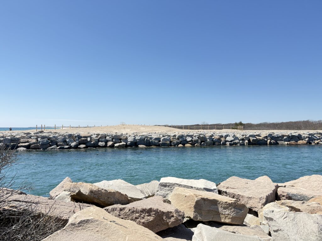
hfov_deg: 71.6
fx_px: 223
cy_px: 120
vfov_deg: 56.8
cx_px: 161
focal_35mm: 24
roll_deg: +0.4
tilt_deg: +1.8
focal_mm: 6.76
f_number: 1.78
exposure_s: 1/2907
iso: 100
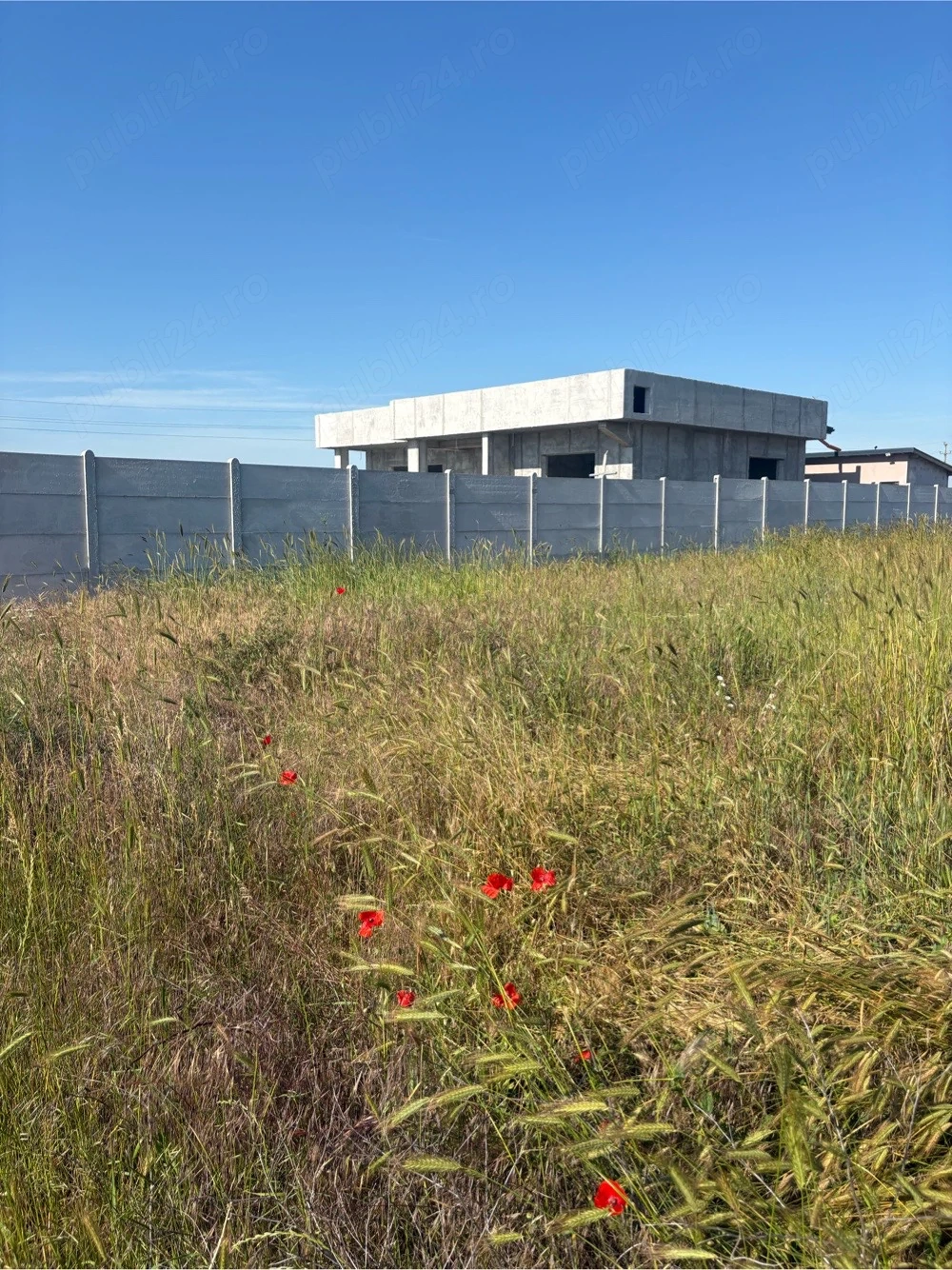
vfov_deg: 67.3
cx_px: 476
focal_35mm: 26
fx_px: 954
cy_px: 635
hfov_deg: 53.0
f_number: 1.6
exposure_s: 1/2985
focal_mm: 5.96
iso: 50
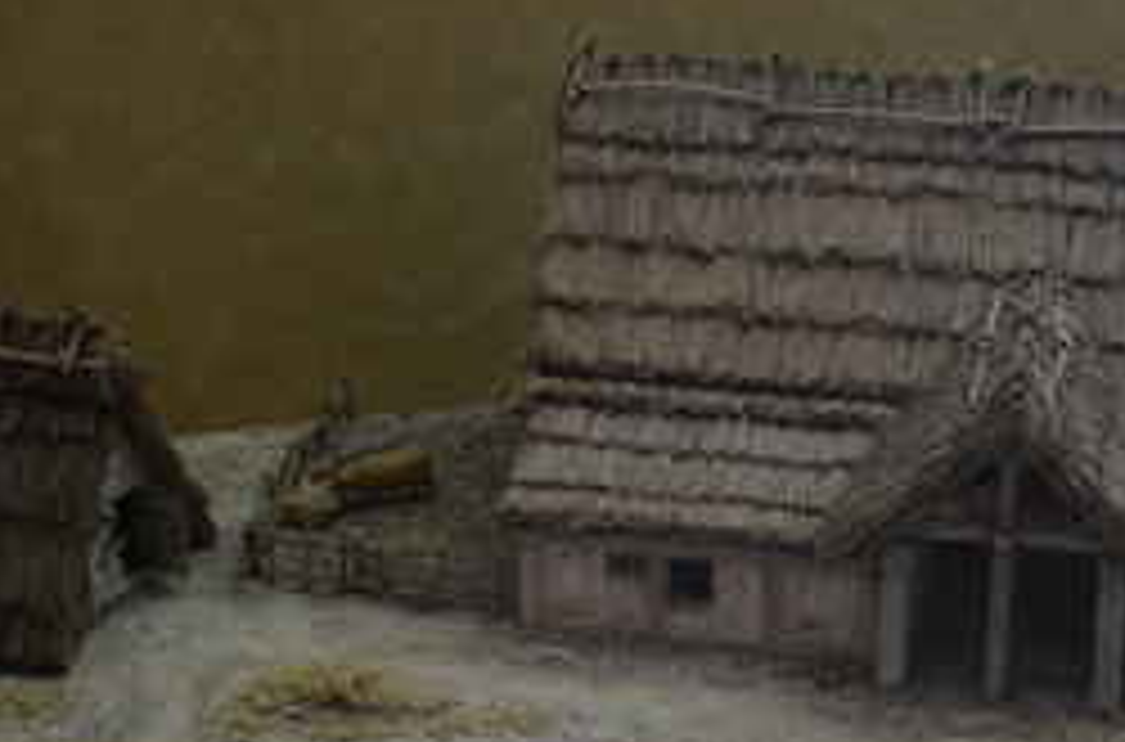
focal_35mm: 82
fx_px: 2551
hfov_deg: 24.8
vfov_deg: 16.5
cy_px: 492
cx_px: 724
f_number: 5.6
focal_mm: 31
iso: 1000
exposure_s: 1/125
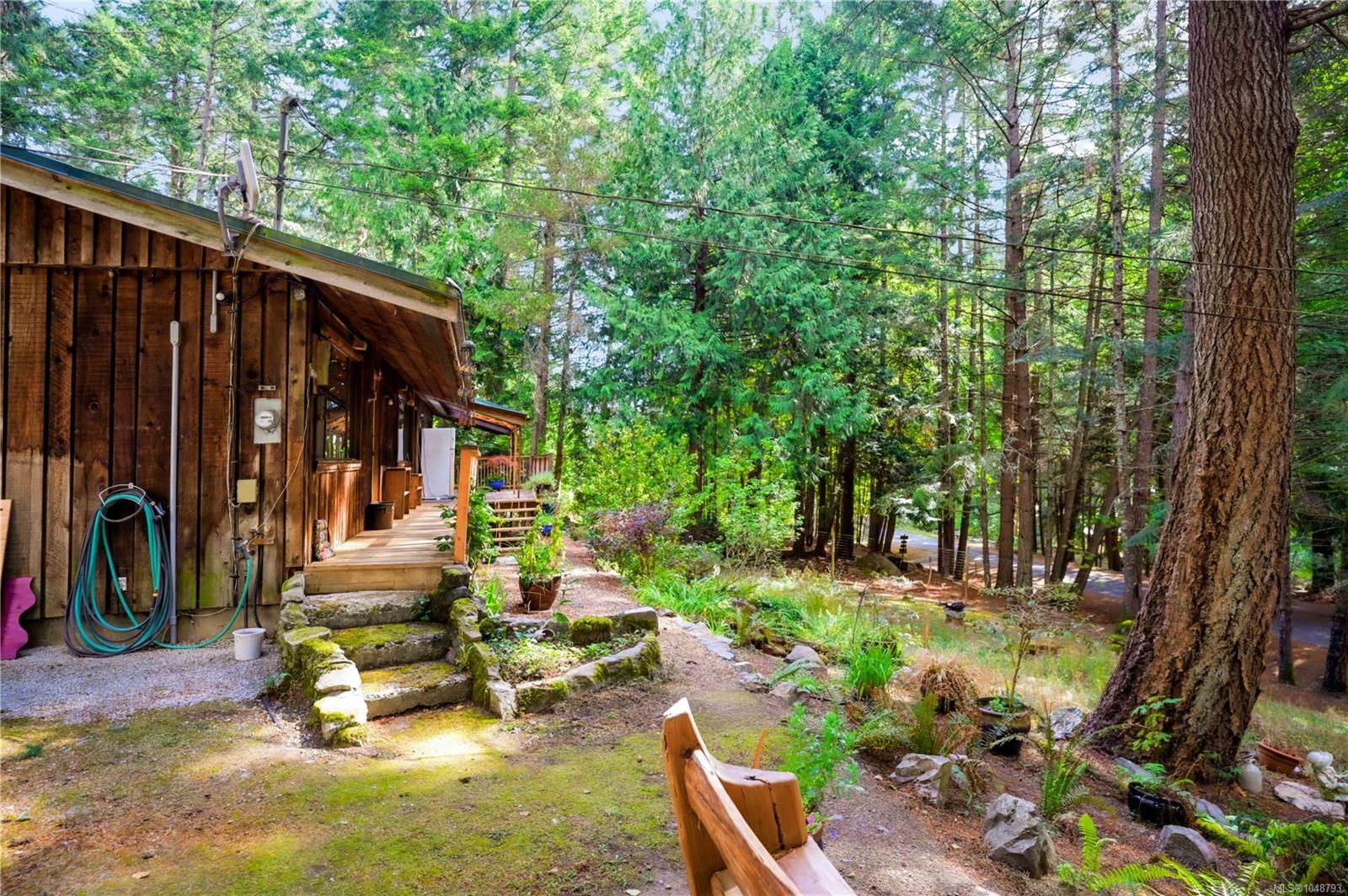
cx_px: 674
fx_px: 748
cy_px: 448
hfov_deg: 84.0
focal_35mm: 20
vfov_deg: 61.8
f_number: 3.5
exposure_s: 1/320
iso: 320
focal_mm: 20
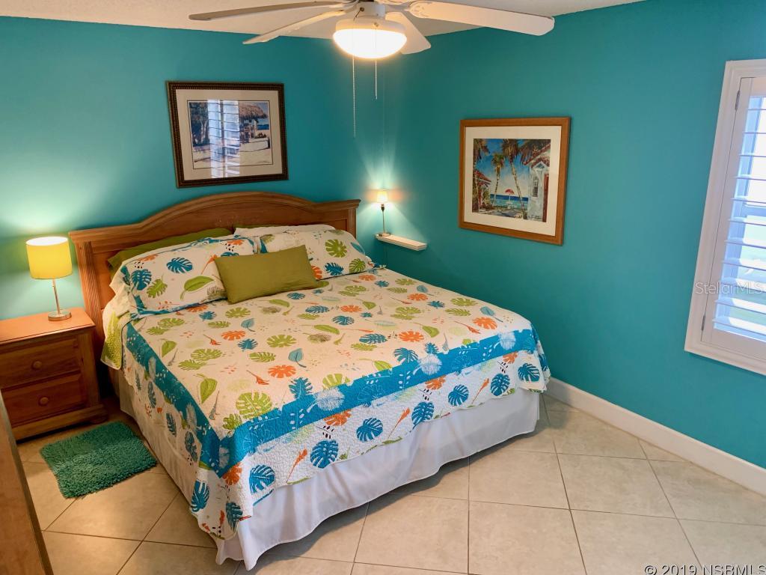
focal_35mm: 26
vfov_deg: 53.1
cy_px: 288
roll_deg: +0.1
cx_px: 383
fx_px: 575
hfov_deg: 67.3
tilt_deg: -14.9
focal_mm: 4.25
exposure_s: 1/60
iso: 160
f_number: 1.8
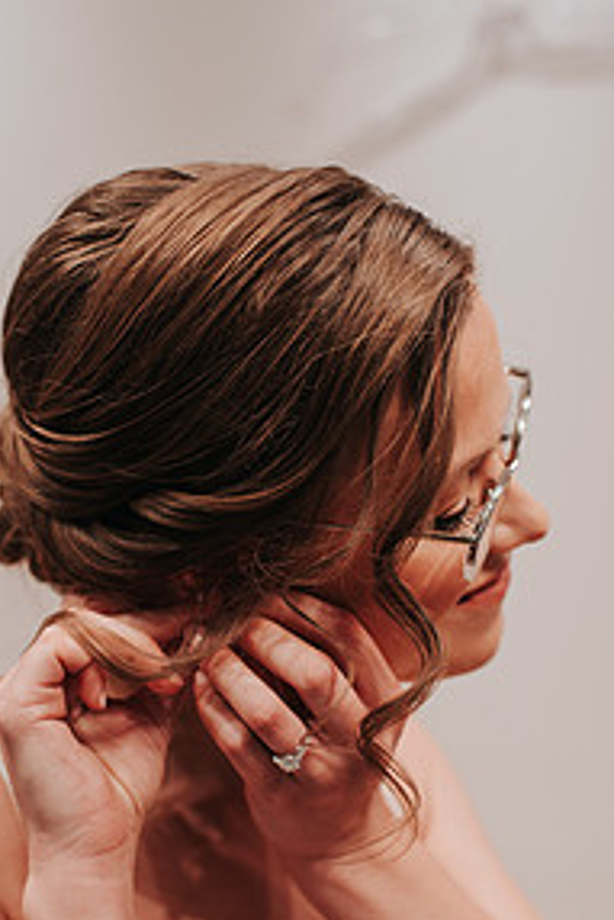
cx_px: 270
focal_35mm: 55
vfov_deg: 36.0
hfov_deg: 24.6
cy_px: 582
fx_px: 1405
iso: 200
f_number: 2.8
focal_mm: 35
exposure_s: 1/125
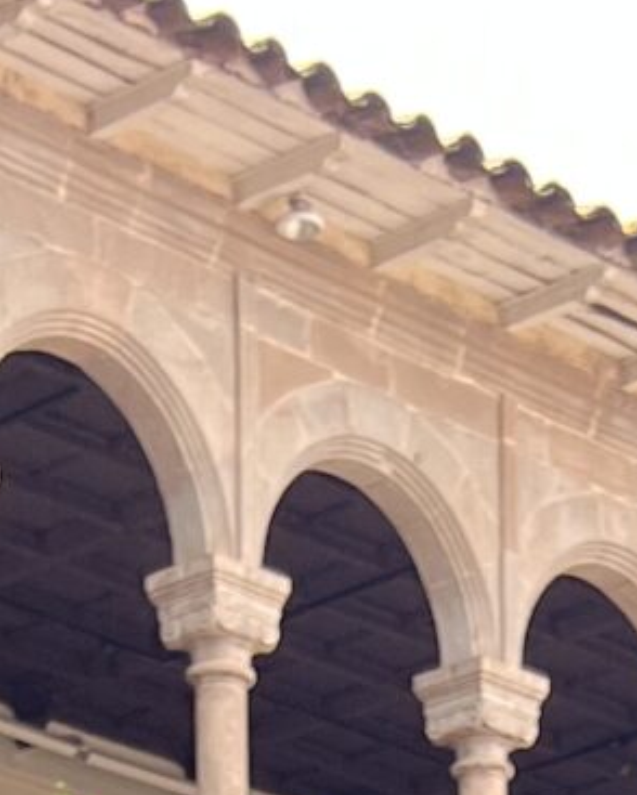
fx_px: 4168
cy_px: 2521
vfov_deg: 8.7
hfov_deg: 8.7
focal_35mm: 177
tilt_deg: -4.8
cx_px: 552
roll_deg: +0.4
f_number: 1.5
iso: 50
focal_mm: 5.7
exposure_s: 1/466
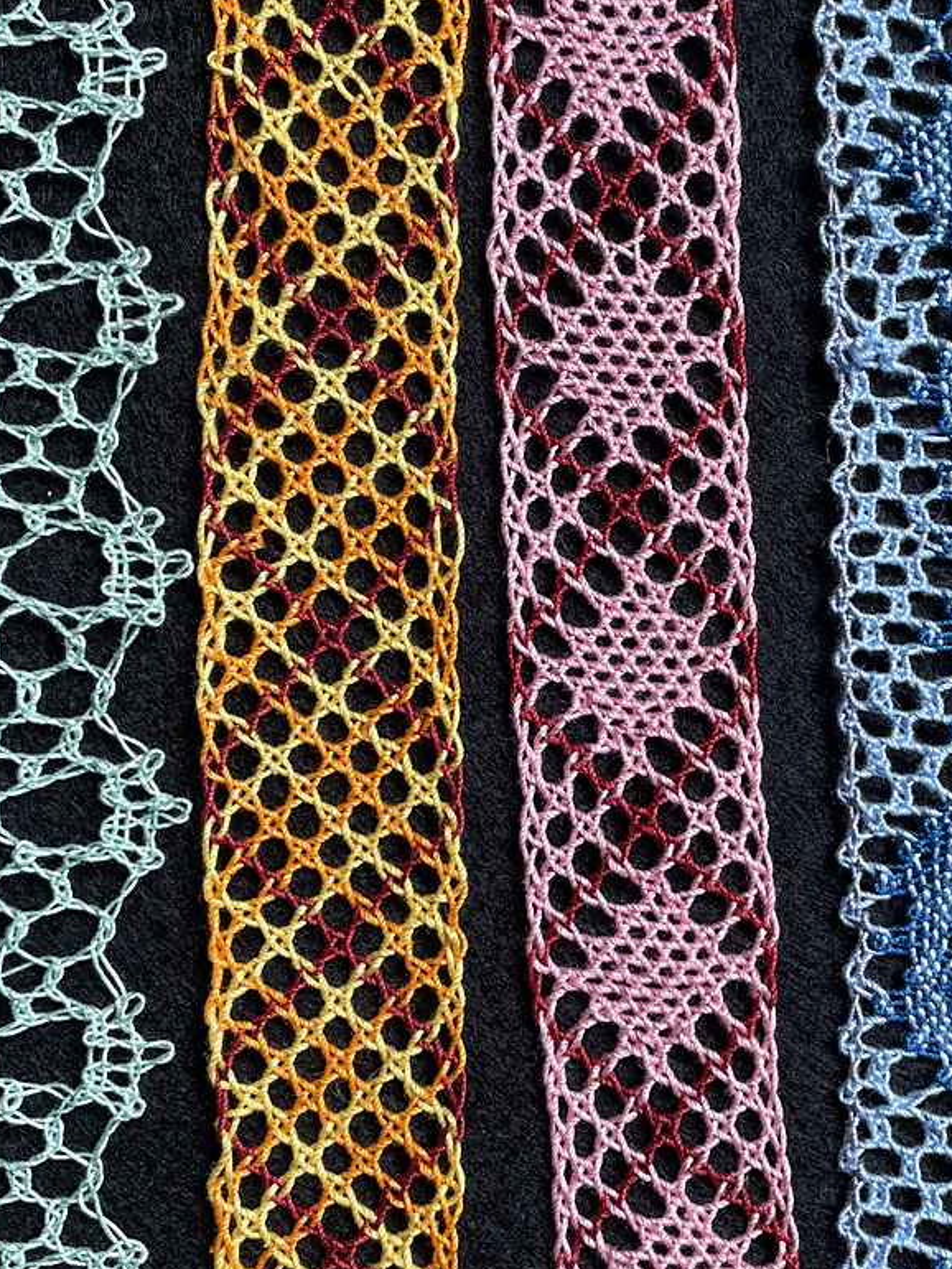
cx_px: 654
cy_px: 699
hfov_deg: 26.9
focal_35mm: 54
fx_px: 1979
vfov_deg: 35.5
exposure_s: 1/105
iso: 125
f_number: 1.6
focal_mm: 4.2
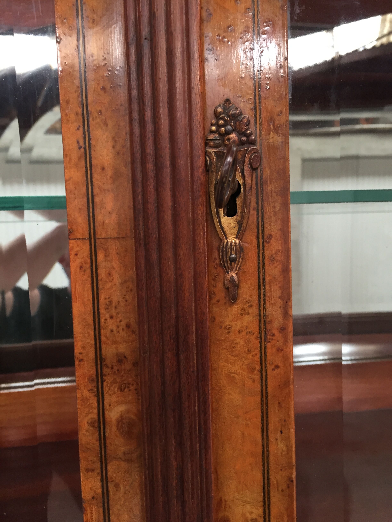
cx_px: 196
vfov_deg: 61.7
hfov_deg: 48.2
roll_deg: +0.6
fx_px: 438
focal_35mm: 29
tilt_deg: -3.0
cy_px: 261
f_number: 2.2
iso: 125
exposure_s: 1/33
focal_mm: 4.15
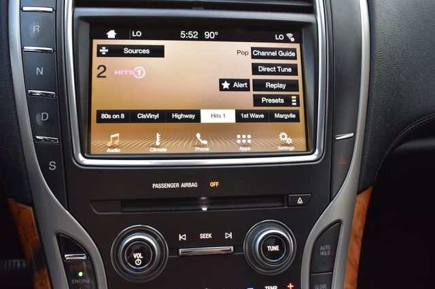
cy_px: 144
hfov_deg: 57.2
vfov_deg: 39.9
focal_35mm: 33
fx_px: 399
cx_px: 218
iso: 400
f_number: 7.1
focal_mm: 22
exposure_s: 1/25
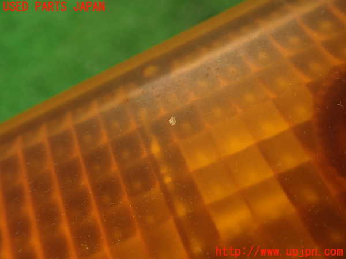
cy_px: 130
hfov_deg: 60.0
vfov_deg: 46.8
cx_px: 173
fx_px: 300
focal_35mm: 30
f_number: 2.3
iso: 160
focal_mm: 5.4
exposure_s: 1/60
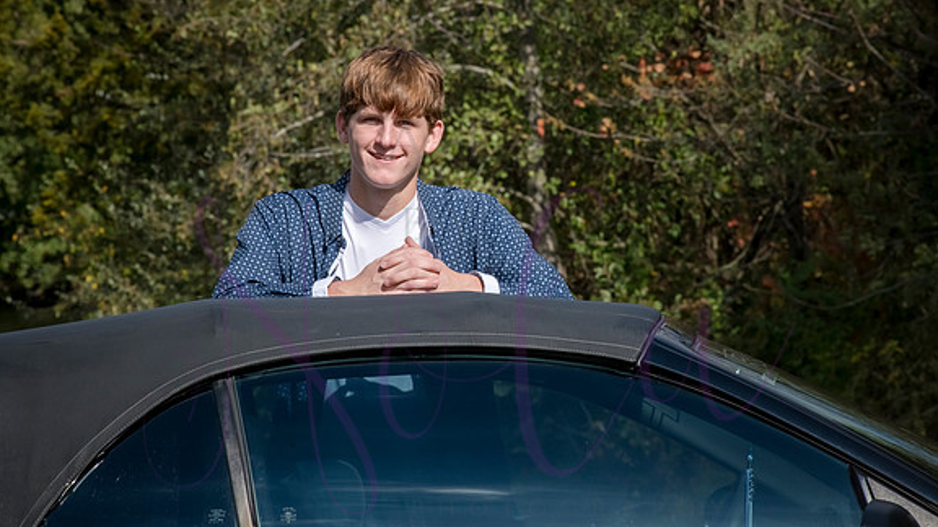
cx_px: 469
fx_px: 5248
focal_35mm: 211
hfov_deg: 10.2
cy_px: 220
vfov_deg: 5.8
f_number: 16
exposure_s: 1/640
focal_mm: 200
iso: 800
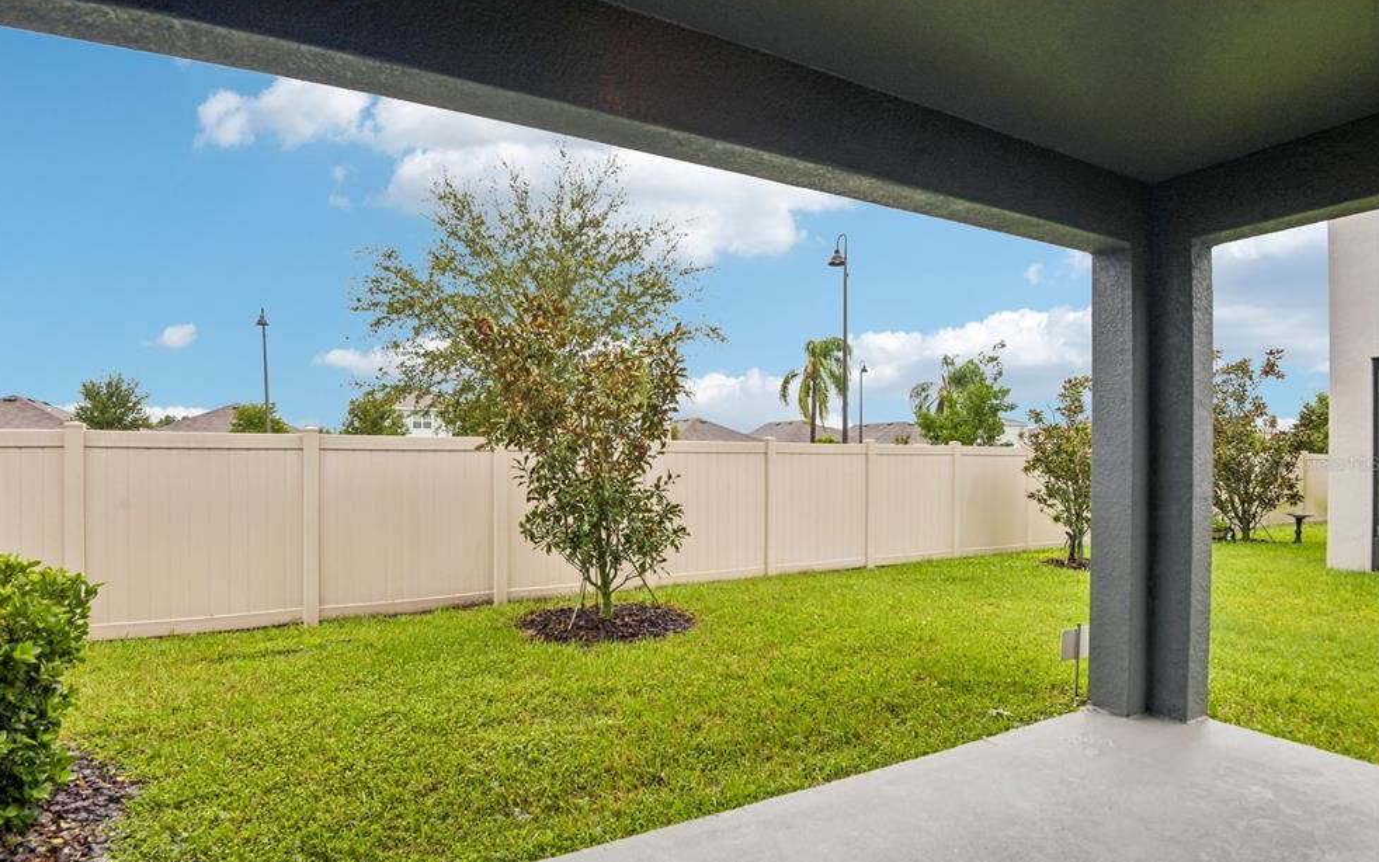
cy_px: 463
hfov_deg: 94.3
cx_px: 664
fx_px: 639
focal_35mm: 17
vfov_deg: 67.9
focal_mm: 16
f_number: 8
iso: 400
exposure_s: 1/500
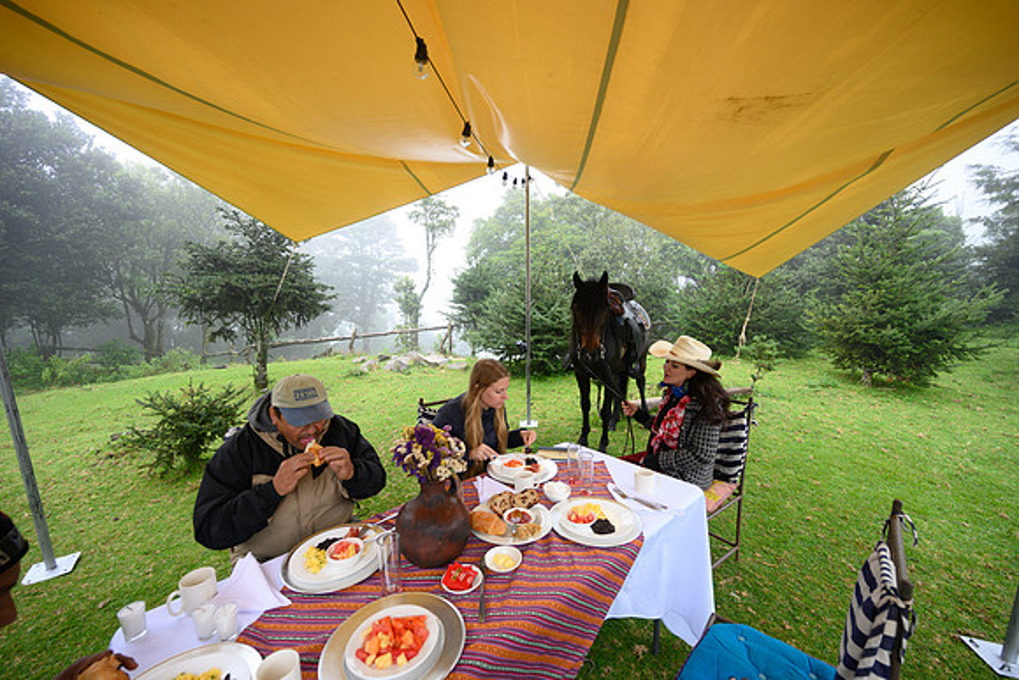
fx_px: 396
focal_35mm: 14
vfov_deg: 81.2
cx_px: 510
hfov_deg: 104.2
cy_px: 340
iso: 250
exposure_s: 1/160
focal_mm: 14
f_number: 4
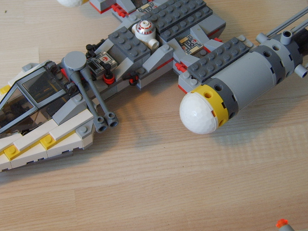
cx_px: 158
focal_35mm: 56
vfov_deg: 25.6
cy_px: 45
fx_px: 498
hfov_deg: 34.4
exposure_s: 1/46
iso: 100
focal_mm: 8.13
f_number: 2.7
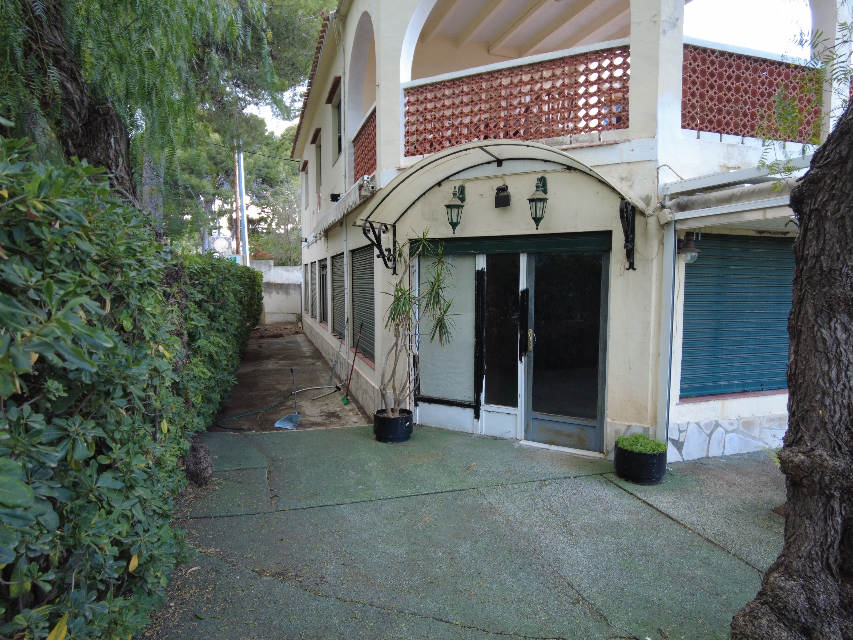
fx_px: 493
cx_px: 426
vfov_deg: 66.0
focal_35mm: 20
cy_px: 320
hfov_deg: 81.7
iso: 100
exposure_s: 1/15
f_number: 1.8
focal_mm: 4.4
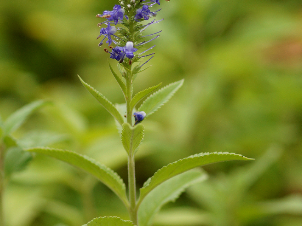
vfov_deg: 6.8
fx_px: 1893
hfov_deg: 9.1
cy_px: 105
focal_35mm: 217
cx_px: 151
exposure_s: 1/160
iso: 320
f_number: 2.8
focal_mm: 100
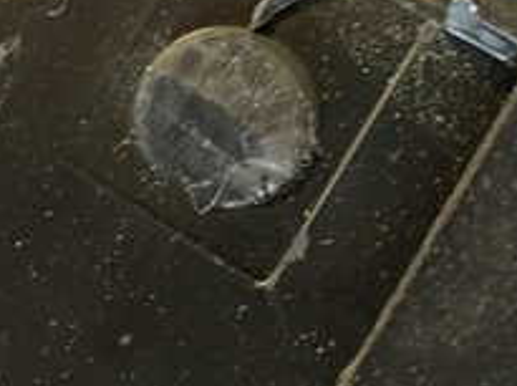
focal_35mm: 88
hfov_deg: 21.4
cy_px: 45
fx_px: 1312
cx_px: -18
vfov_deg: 16.5
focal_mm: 5.4
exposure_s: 1/30
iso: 250
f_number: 2.3
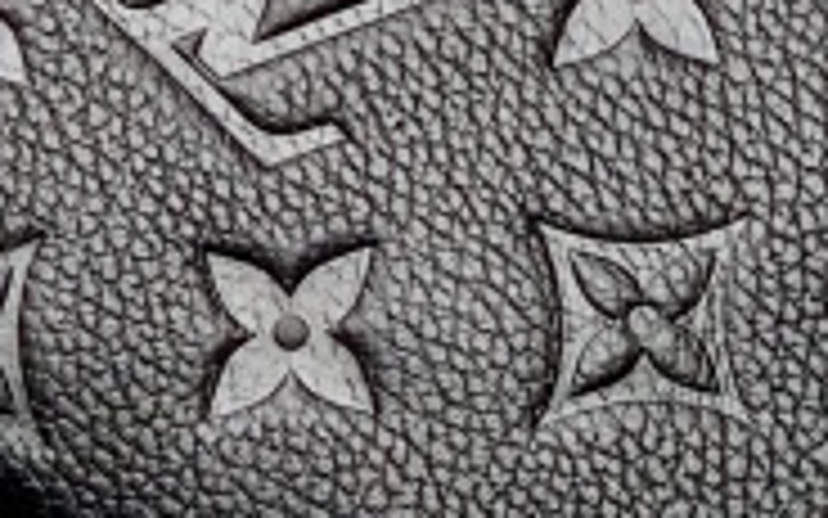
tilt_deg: -20.2
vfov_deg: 3.0
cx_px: 531
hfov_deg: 4.9
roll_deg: -38.0
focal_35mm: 431
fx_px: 9726
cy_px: 347
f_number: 2.4
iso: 20
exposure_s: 1/122
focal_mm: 6
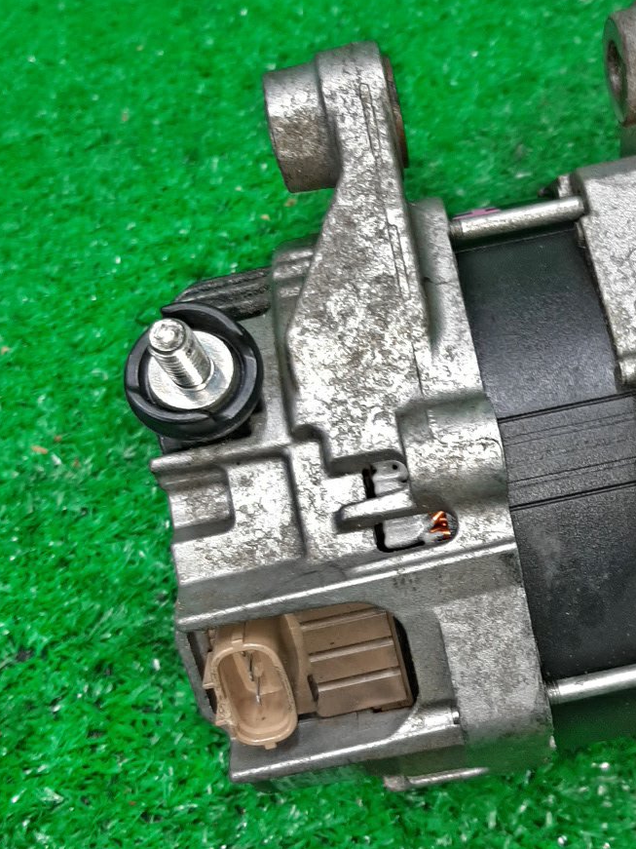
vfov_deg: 43.7
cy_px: 495
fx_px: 1054
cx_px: 486
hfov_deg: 32.9
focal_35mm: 43
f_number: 1.7
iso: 87
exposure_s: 1/50
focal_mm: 3.93
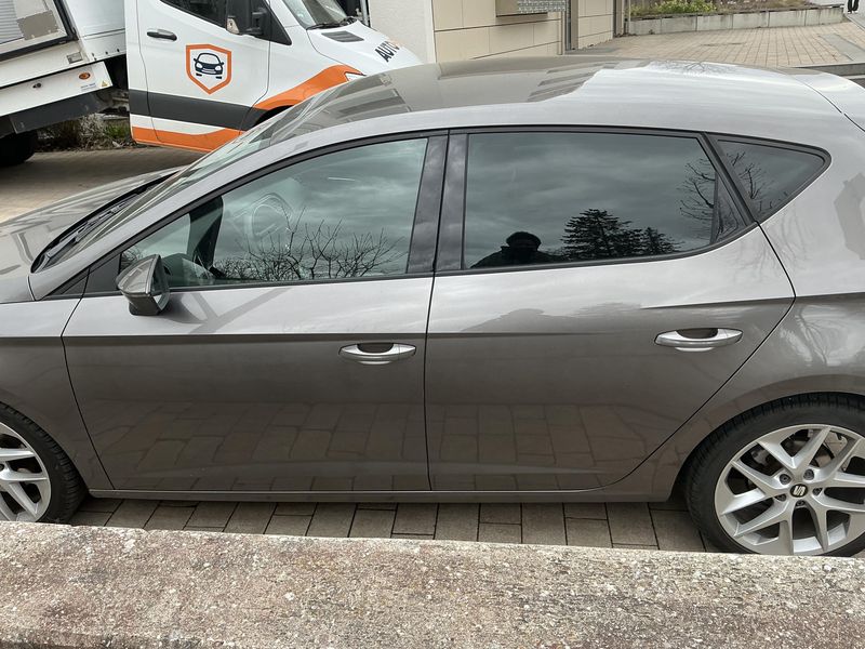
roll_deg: +5.7
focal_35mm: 28
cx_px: 432
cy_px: 324
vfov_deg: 49.7
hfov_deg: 63.4
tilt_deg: -23.4
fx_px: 700
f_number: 1.8
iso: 20
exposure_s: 1/122
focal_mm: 3
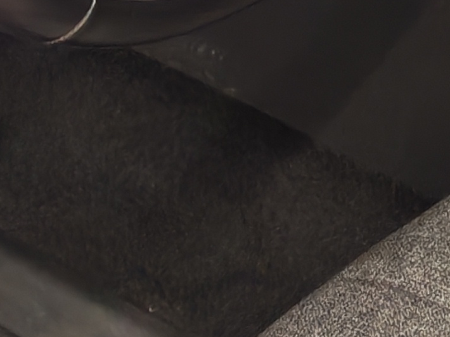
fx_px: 2625
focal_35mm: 202
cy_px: -360
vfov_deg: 7.1
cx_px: 445
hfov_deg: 9.7
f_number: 1.9
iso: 2000
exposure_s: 1/33
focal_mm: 6.12
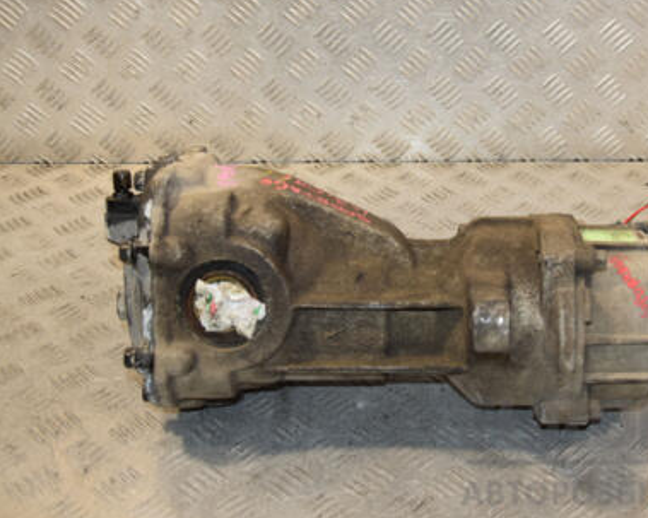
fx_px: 1112
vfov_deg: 26.1
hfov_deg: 32.2
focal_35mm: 58
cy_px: 195
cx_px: 429
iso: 800
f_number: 5.6
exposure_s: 1/200
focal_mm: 26
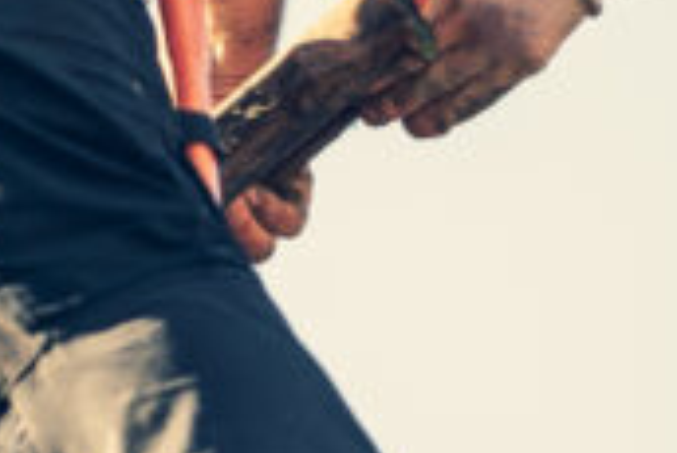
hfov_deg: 2.3
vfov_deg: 1.5
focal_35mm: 892
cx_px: 256
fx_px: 16788
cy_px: 256
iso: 64
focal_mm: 200
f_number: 2.8
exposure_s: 1/400
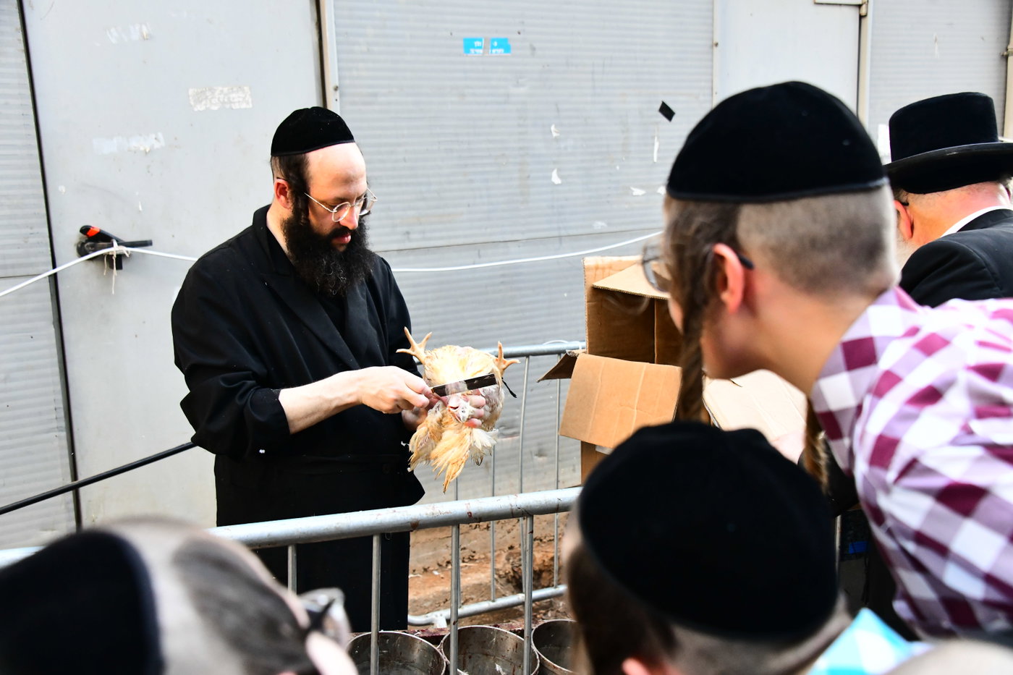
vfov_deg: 33.4
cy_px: 338
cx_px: 506
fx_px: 1125
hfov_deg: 48.5
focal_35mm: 40
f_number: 5.6
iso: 4000
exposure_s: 1/100
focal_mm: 40
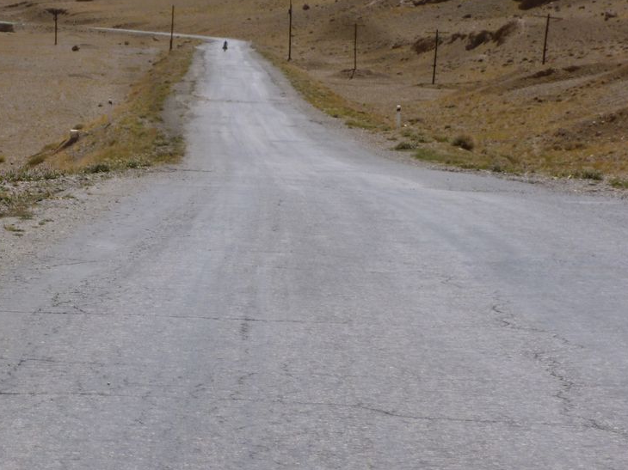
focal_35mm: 176
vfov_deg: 8.4
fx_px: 3192
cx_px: 135
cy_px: 130
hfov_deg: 11.2
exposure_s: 1/640
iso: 100
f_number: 5.4
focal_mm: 19.1
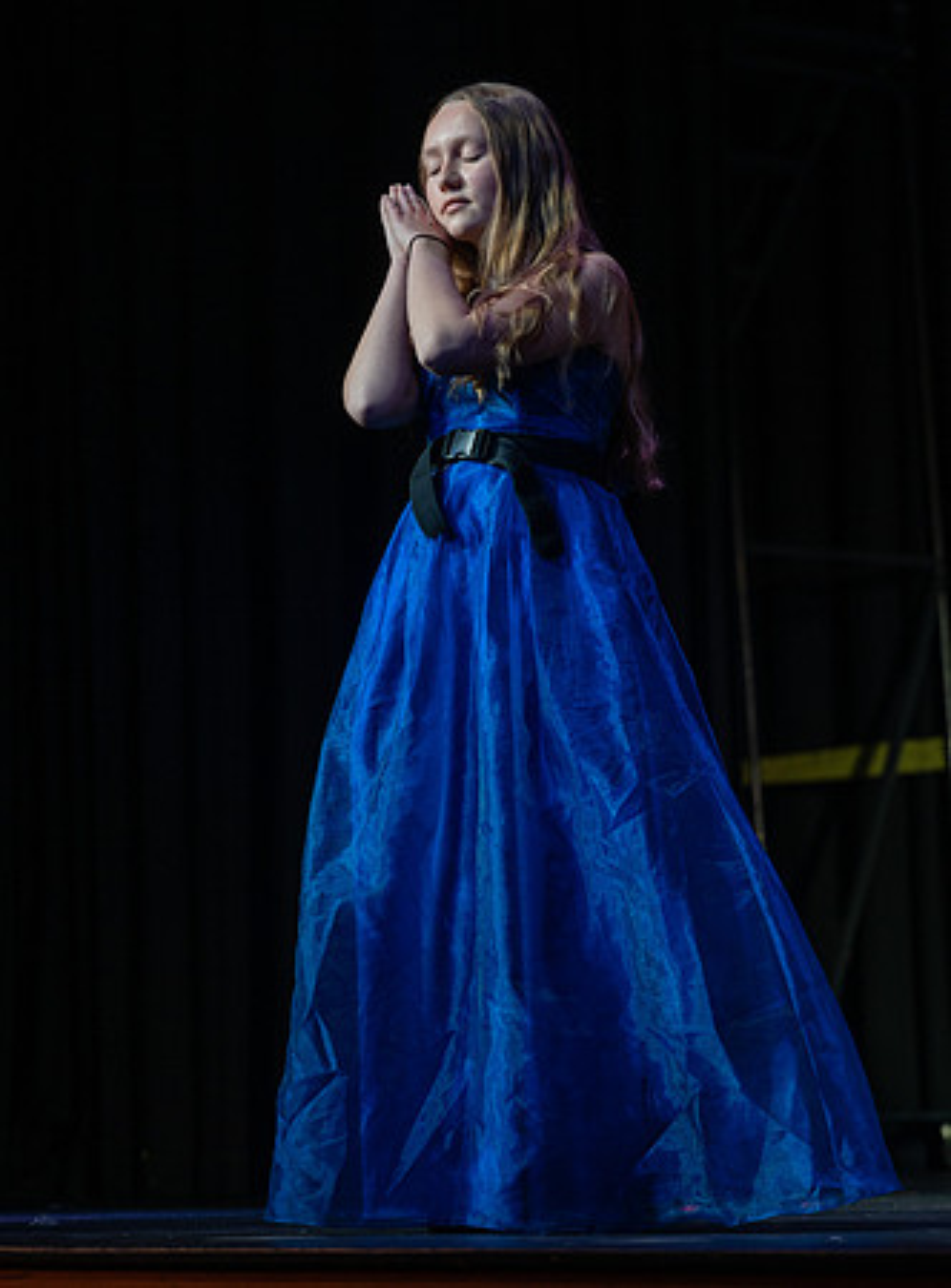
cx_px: 456
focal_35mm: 160
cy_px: 598
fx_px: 5938
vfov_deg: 12.4
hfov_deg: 9.2
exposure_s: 1/250
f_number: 2.8
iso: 180
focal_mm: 102
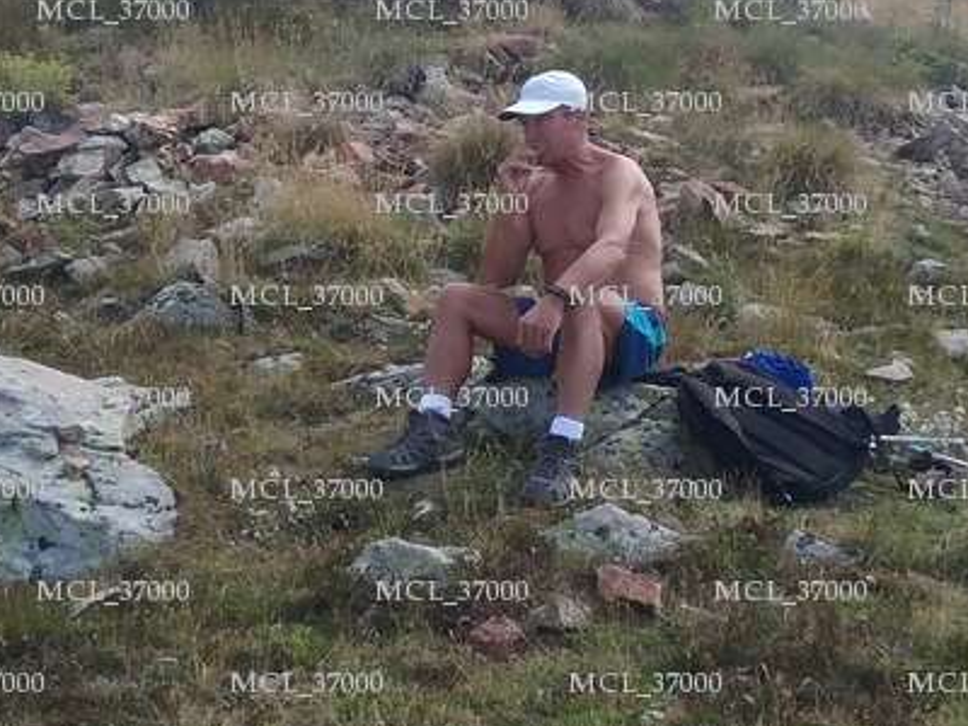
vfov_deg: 37.7
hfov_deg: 49.0
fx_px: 1063
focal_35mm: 38
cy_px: 317
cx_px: 460
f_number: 2.2
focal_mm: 3.3
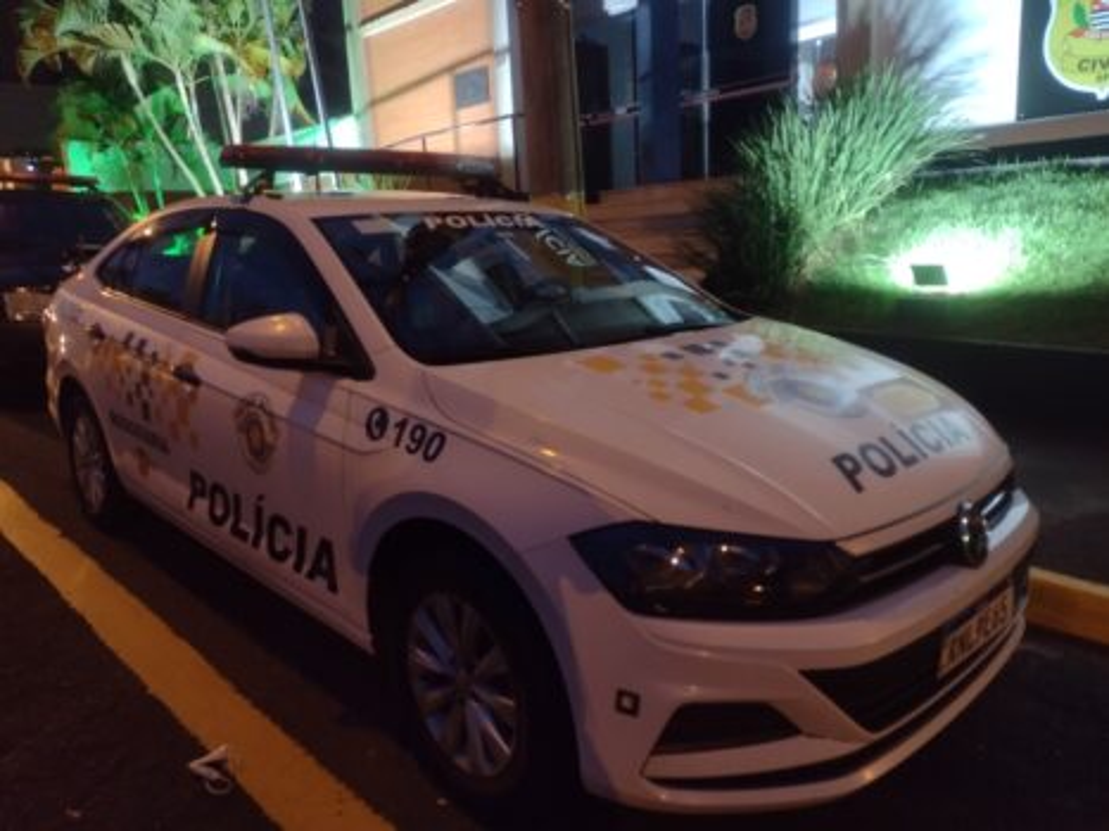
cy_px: 416
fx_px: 865
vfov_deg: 51.3
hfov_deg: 65.3
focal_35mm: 27
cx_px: 554
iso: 447
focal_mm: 4.71
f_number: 1.7
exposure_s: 1/24
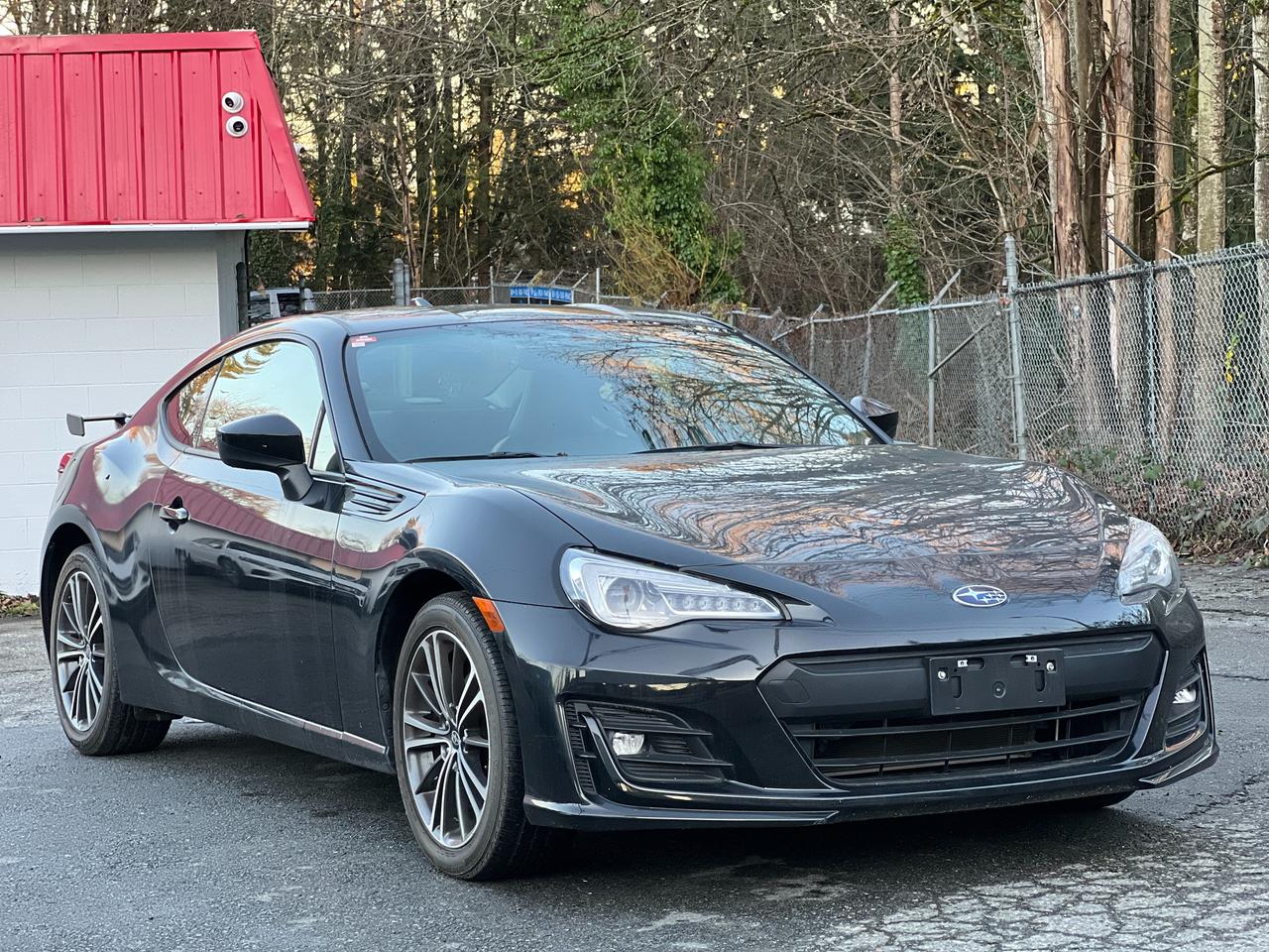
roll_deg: +0.7
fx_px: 2823
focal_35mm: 77
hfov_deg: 25.3
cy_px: 476
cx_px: 634
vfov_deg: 19.1
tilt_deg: -5.3
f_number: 2.8
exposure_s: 1/121
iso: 200
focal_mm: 9
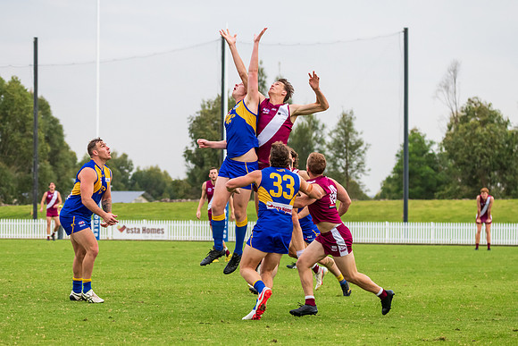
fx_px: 2907
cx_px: 240
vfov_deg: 6.8
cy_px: 211
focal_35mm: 202
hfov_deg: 10.2
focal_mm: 160
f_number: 7.1
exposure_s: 1/1250
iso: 1000
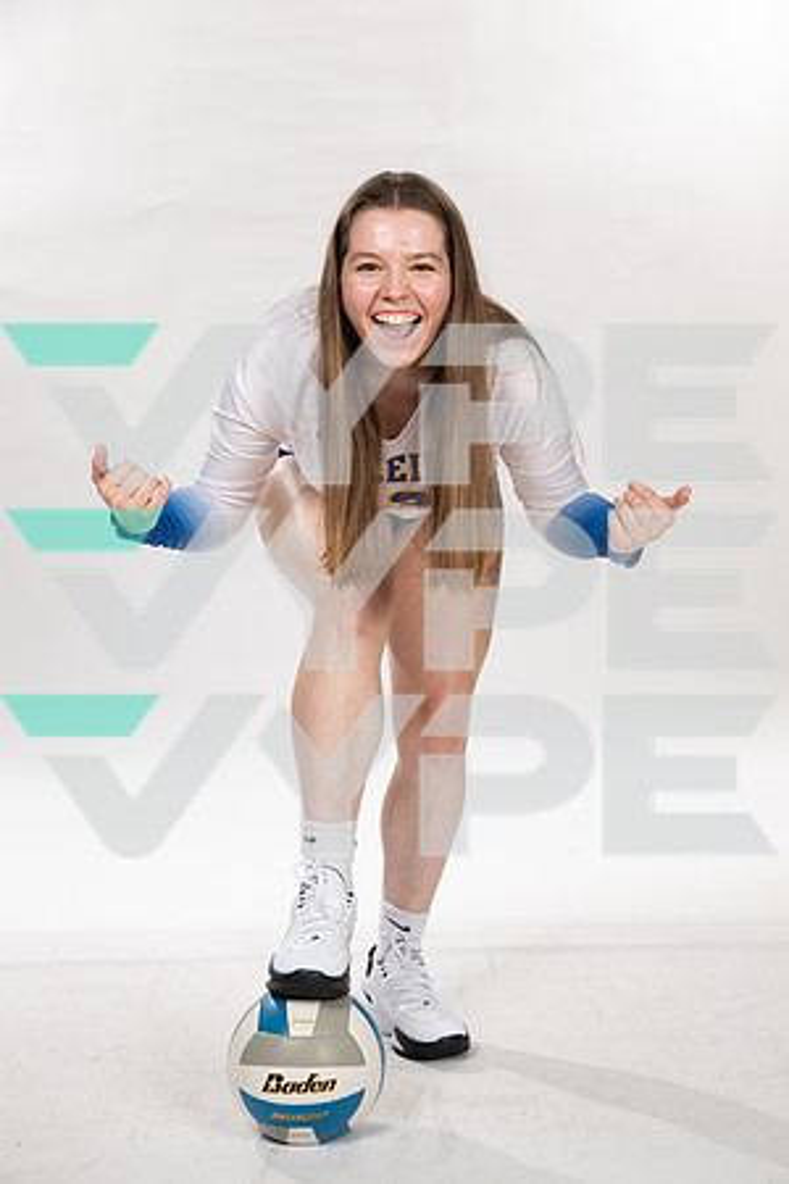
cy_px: 592
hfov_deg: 20.6
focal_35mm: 66
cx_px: 394
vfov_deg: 30.5
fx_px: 2170
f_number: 7.1
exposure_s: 1/320
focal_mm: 66
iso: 800
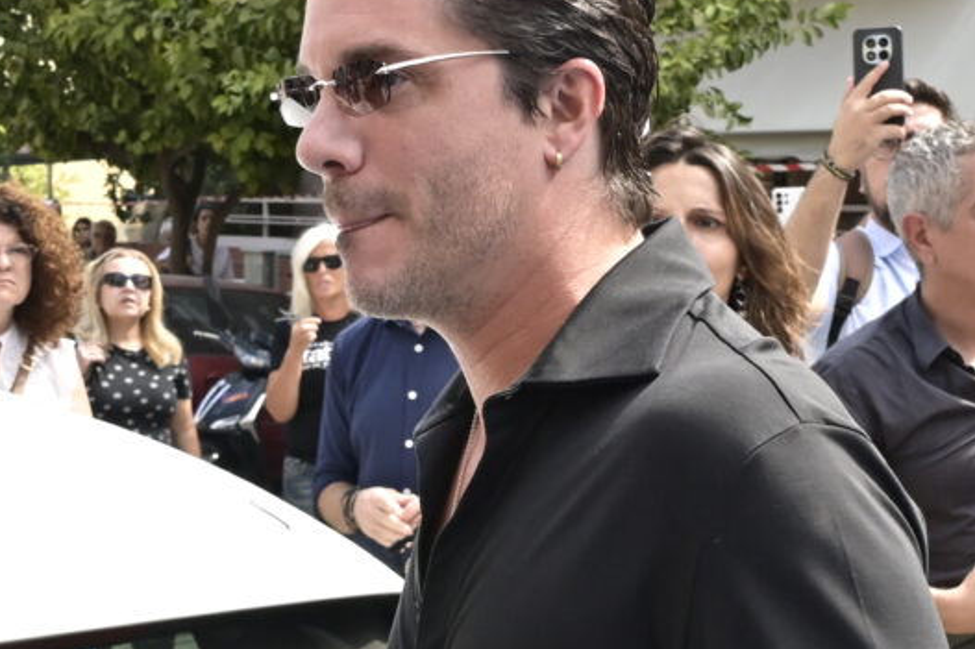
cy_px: 312
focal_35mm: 82
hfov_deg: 24.7
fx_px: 2220
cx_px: 607
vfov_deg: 16.6
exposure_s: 1/640
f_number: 8
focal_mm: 24
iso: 1000
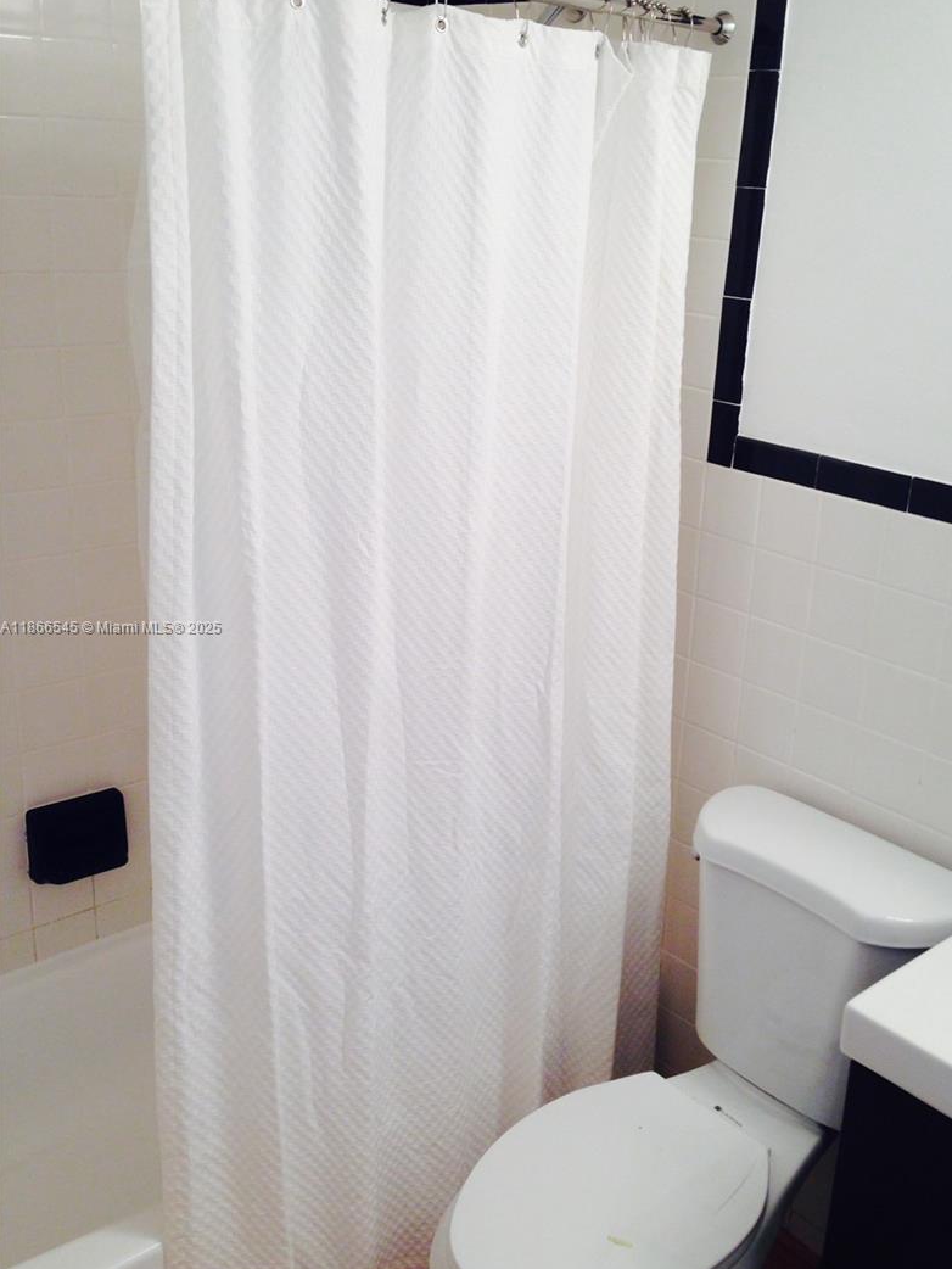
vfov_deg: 49.0
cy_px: 628
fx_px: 1393
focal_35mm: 38
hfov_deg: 37.7
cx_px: 545
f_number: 2.4
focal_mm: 4.12
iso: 50
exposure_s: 1/40
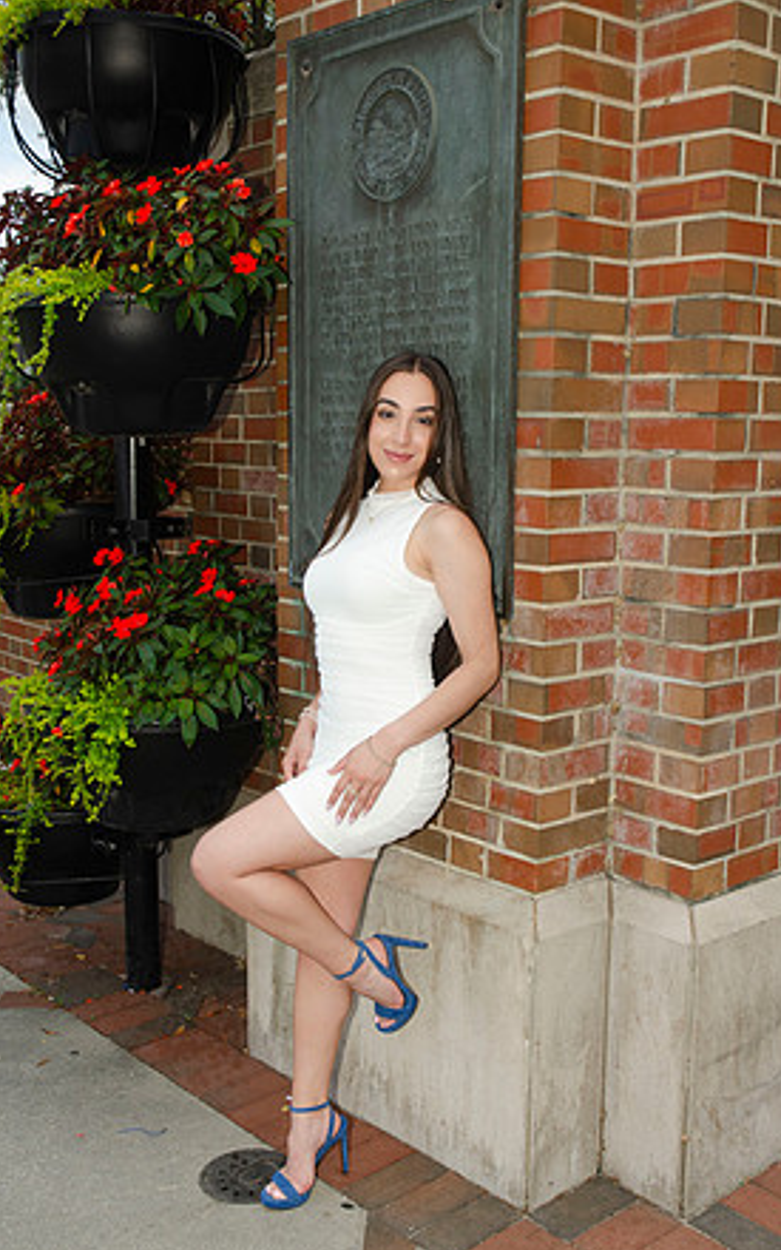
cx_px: 378
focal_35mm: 39
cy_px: 634
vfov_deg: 50.4
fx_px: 1328
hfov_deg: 32.8
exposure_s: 1/250
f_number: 7.1
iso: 100
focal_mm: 25
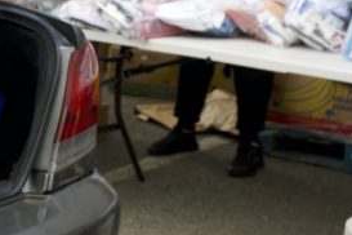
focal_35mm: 135
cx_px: -272
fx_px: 1320
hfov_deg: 13.7
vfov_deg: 10.1
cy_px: 25
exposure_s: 1/250
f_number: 5
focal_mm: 36
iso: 200
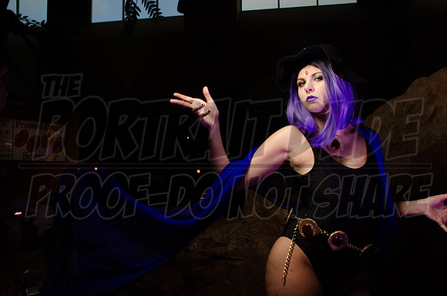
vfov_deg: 39.8
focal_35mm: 33
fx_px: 409
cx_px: 224
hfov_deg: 57.3
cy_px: 148
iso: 200
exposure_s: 1/60
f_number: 22
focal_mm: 22
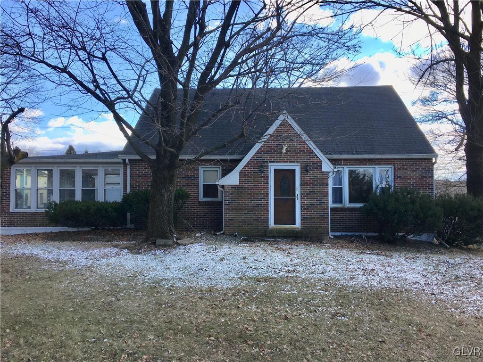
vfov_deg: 48.2
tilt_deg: +1.9
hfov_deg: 61.7
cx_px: 242
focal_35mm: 29
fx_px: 405
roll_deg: -0.4
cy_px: 181
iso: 25
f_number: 2.2
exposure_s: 1/646
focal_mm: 4.15
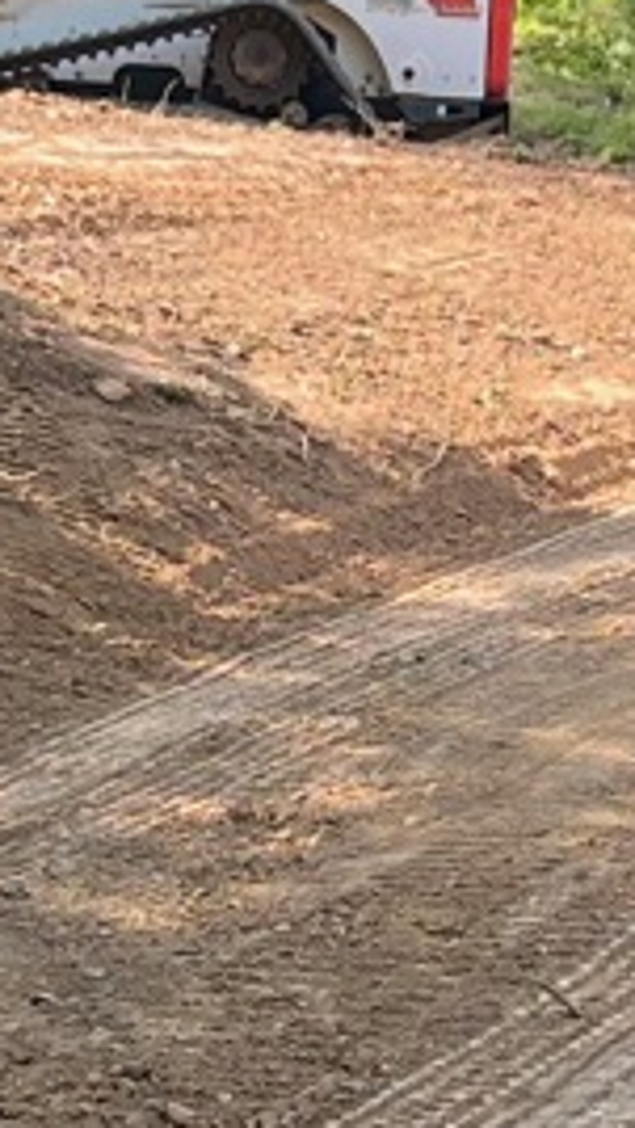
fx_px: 5052
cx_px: 458
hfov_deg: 7.2
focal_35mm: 169
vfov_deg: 12.7
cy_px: 779
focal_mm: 5.7
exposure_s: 1/497
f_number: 1.5
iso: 50
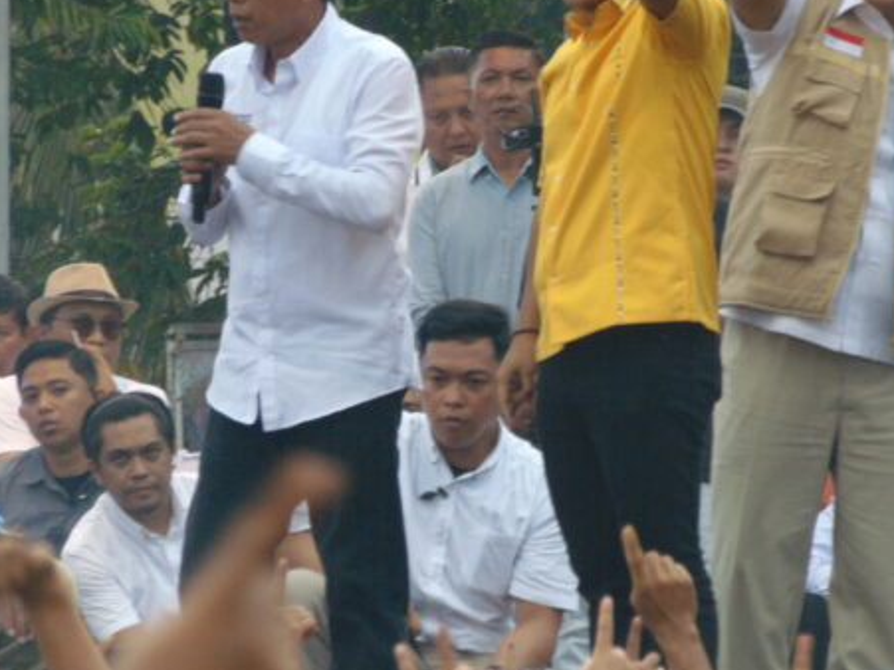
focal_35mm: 723
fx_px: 18667
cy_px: 250
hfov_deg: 2.7
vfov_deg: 2.1
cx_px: 587
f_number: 4.4
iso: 200
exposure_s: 1/80
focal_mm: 84
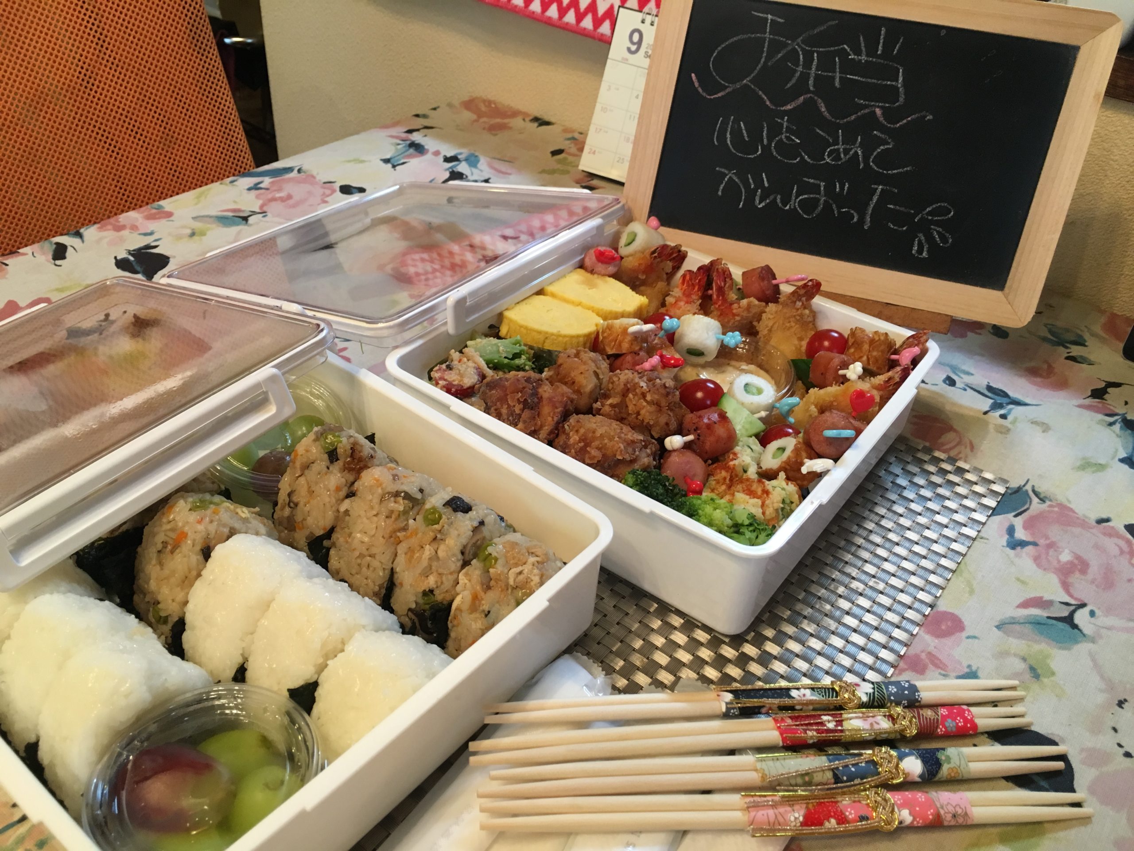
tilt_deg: -36.8
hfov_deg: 61.7
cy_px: 426
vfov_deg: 48.2
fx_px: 950
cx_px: 567
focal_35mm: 29
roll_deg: -5.1
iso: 100
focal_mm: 4.15
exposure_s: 1/30
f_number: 2.2
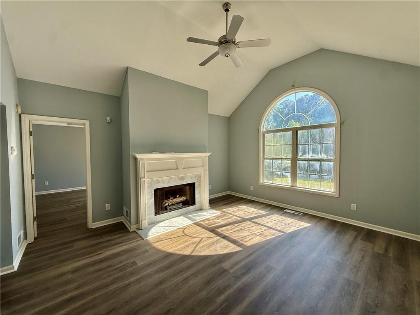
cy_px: 158
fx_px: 170
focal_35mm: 14
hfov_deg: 102.1
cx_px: 210
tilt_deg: +1.9
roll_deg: -0.4
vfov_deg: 85.7
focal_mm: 2.22
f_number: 2.2
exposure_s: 1/388
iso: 50
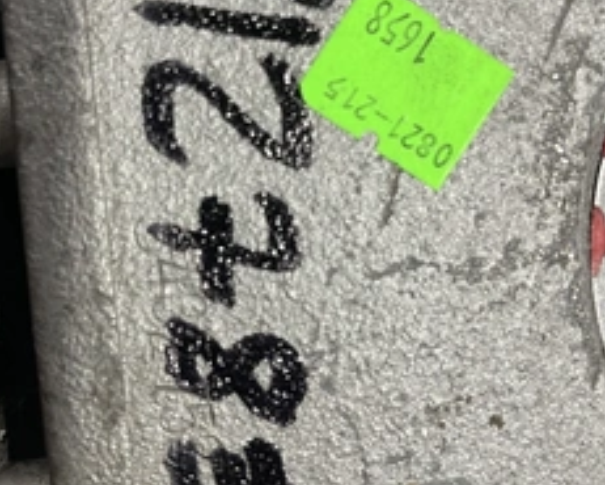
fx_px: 788
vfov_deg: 34.1
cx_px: 272
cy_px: 197
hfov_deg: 41.9
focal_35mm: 44
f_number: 1.6
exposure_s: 1/70
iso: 125
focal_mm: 5.1
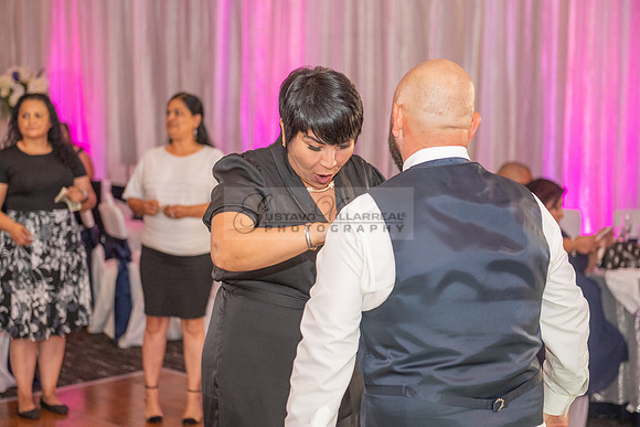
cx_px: 320
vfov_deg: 19.5
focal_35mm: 70
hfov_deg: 28.8
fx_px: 1245
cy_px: 214
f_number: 3.5
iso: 1600
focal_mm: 70
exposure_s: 1/125
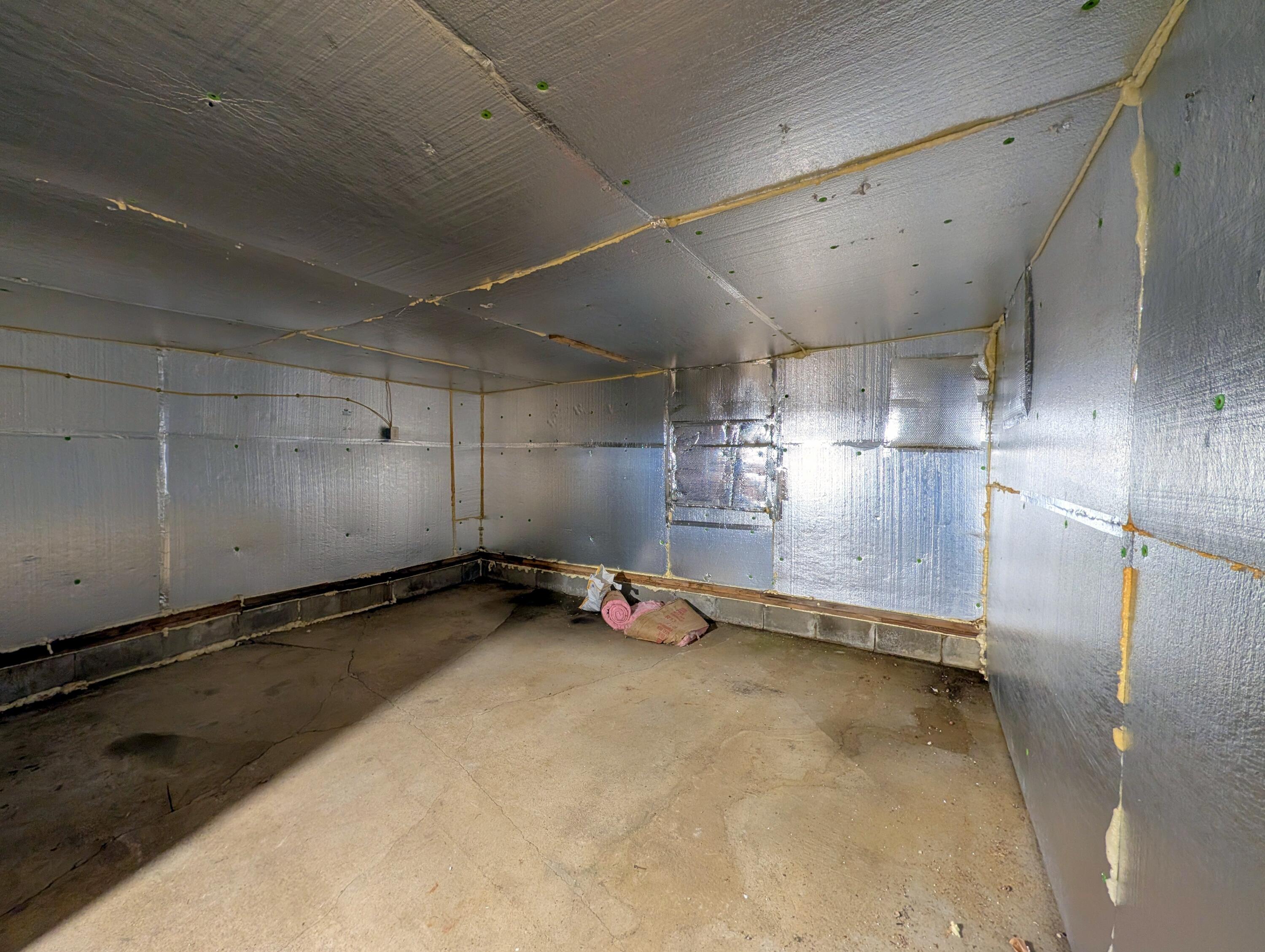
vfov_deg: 94.6
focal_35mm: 12
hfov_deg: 110.5
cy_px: 476
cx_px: 632
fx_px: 439
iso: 205
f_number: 1.7
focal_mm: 2.02
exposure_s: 1/24
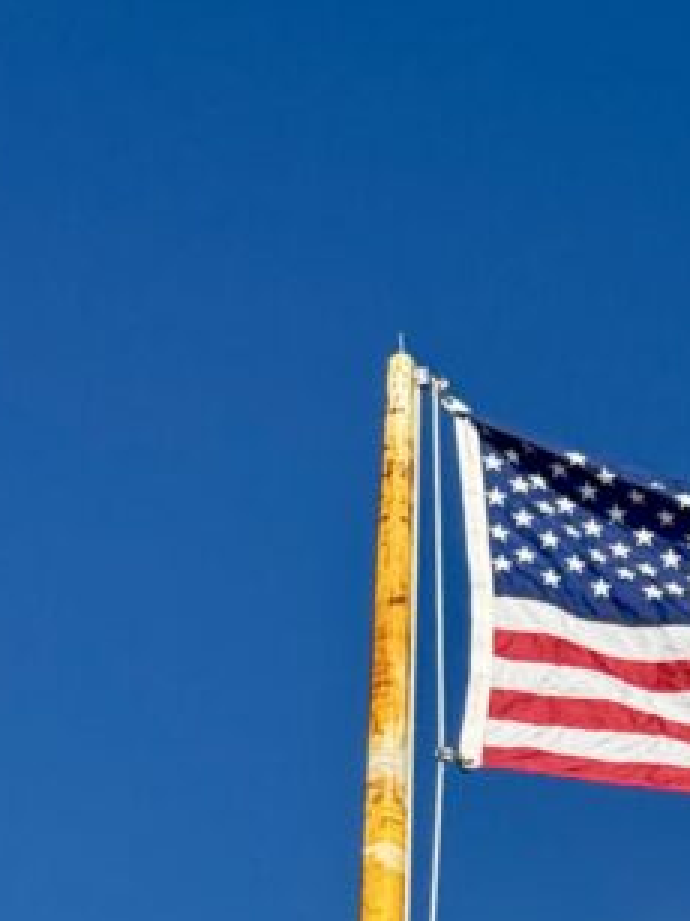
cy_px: 1386
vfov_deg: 11.8
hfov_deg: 9.1
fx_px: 4255
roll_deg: +2.6
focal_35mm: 160
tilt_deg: +31.8
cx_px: 921
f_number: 1.78
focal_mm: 6.76
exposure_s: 1/8772
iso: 80
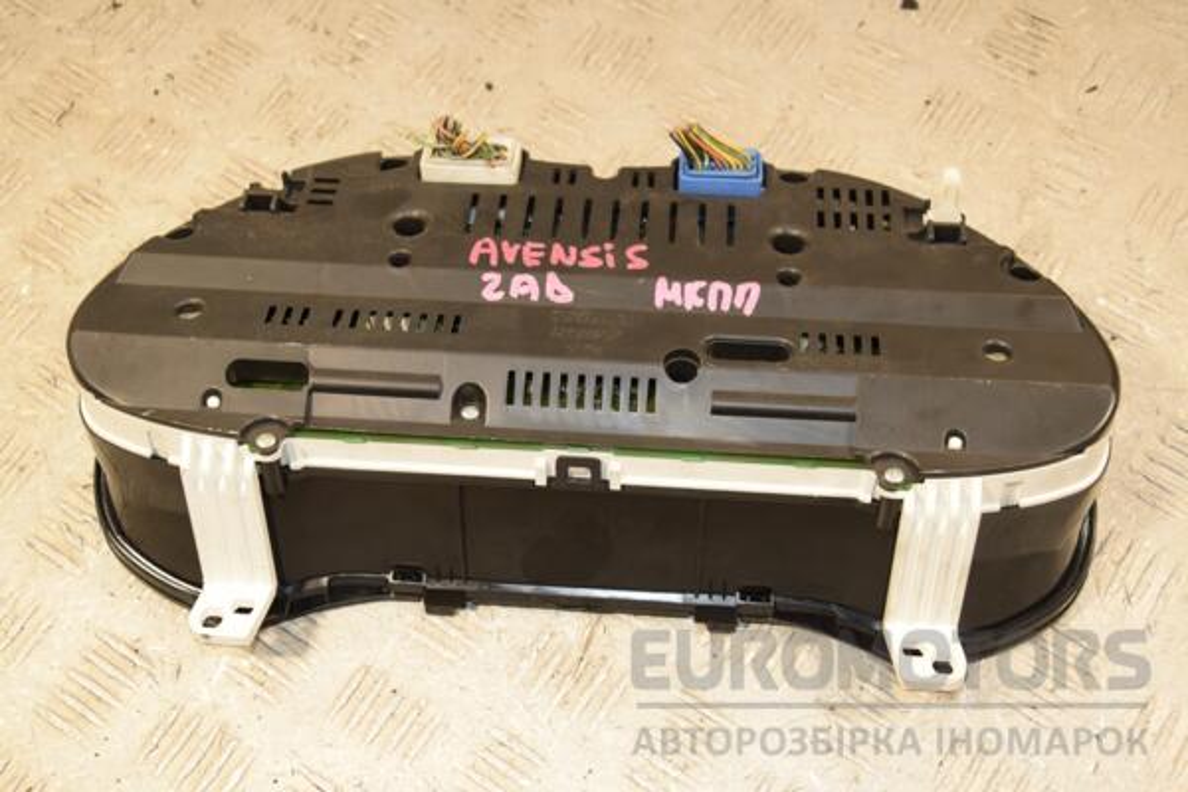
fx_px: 1683
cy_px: 396
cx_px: 594
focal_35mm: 51
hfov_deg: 38.9
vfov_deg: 26.5
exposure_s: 1/200
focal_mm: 34
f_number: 6.3
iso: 800
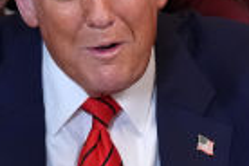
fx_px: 5125
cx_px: 101
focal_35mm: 741
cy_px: -161
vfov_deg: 1.9
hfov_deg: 2.8
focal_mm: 100
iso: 4000
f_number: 2.8
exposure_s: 1/250
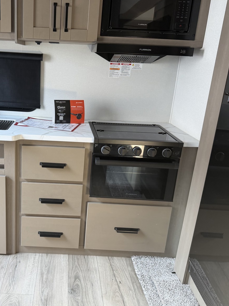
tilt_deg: -16.8
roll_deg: -5.0
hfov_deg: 41.8
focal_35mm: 33
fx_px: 291
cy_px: 155
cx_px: 61
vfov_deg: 55.4
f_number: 1.78
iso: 200
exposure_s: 1/121
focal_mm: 6.76
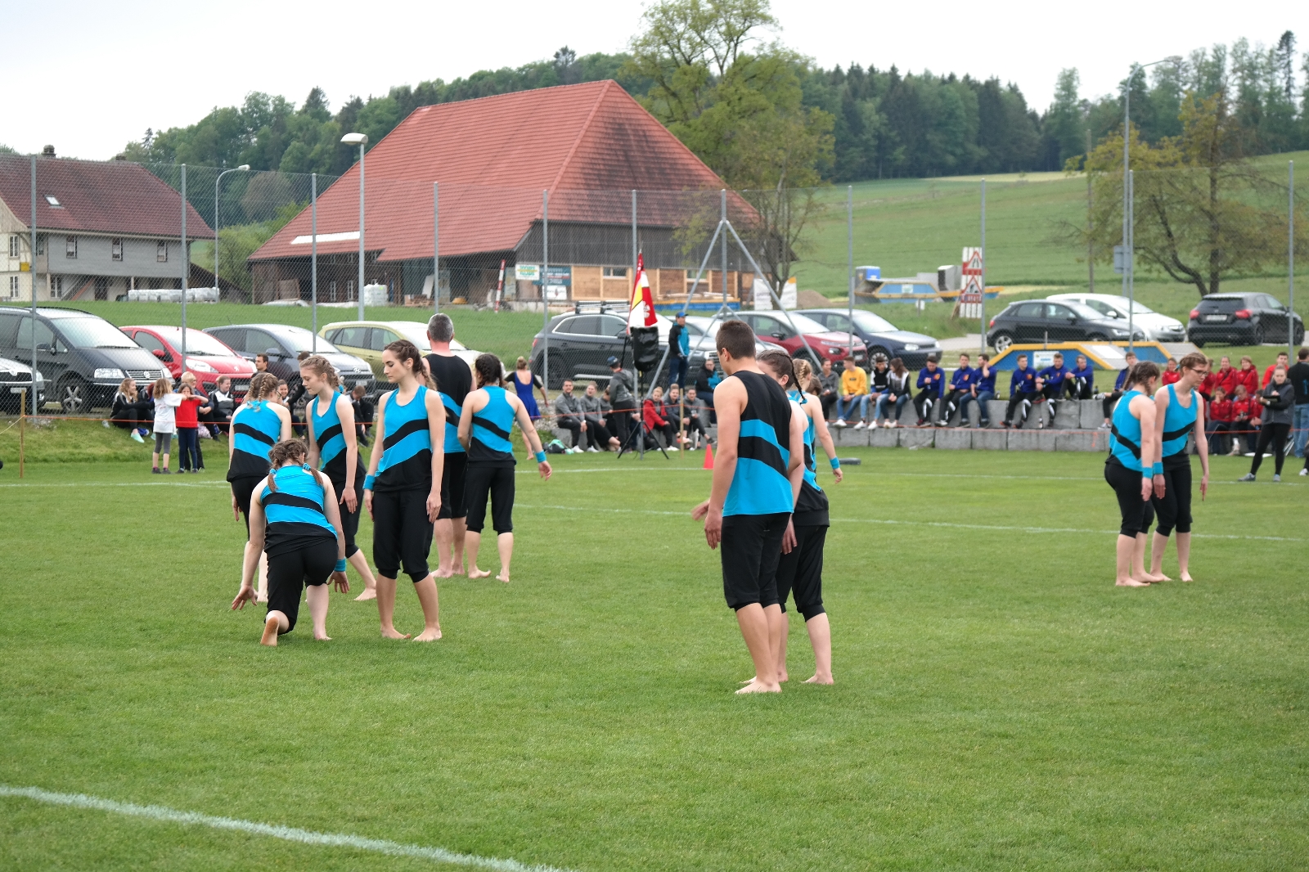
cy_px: 436
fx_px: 2799
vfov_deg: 17.7
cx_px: 654
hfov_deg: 26.3
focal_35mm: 77
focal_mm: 50
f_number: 4
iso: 200
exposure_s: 1/100
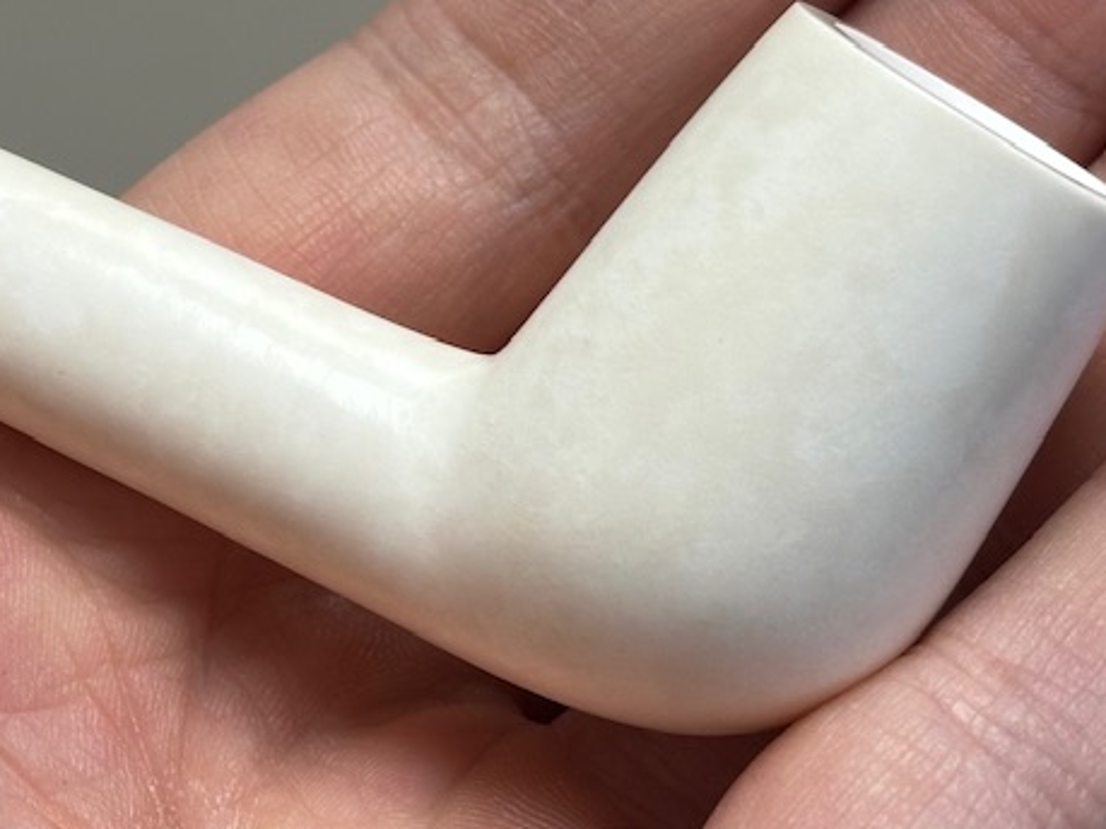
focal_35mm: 134
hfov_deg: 14.6
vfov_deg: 11.0
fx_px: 4280
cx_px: 89
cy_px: 135
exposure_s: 1/121
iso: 64
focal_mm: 6.86
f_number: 1.78
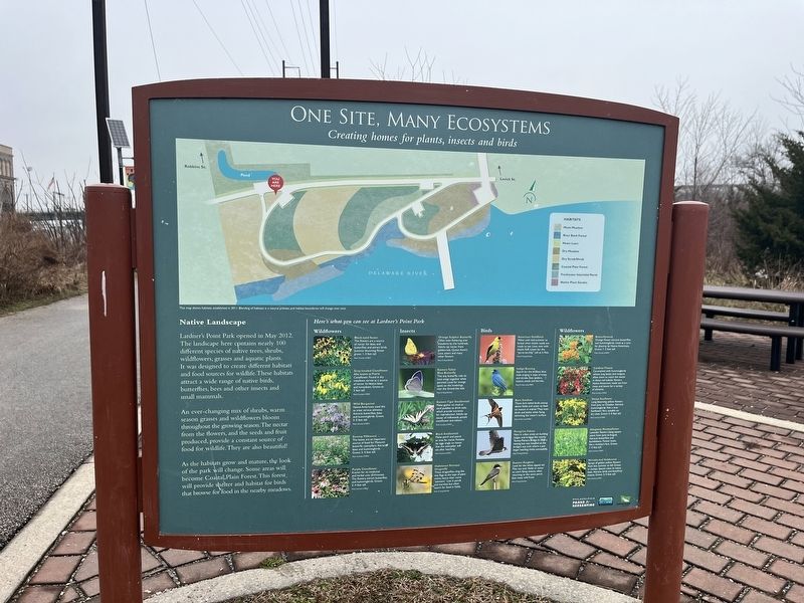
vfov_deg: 53.1
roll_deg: +0.5
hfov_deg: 67.3
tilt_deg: -5.9
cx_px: 402
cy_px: 302
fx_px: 604
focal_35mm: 26
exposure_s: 1/878
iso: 50
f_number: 1.6
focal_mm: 5.1
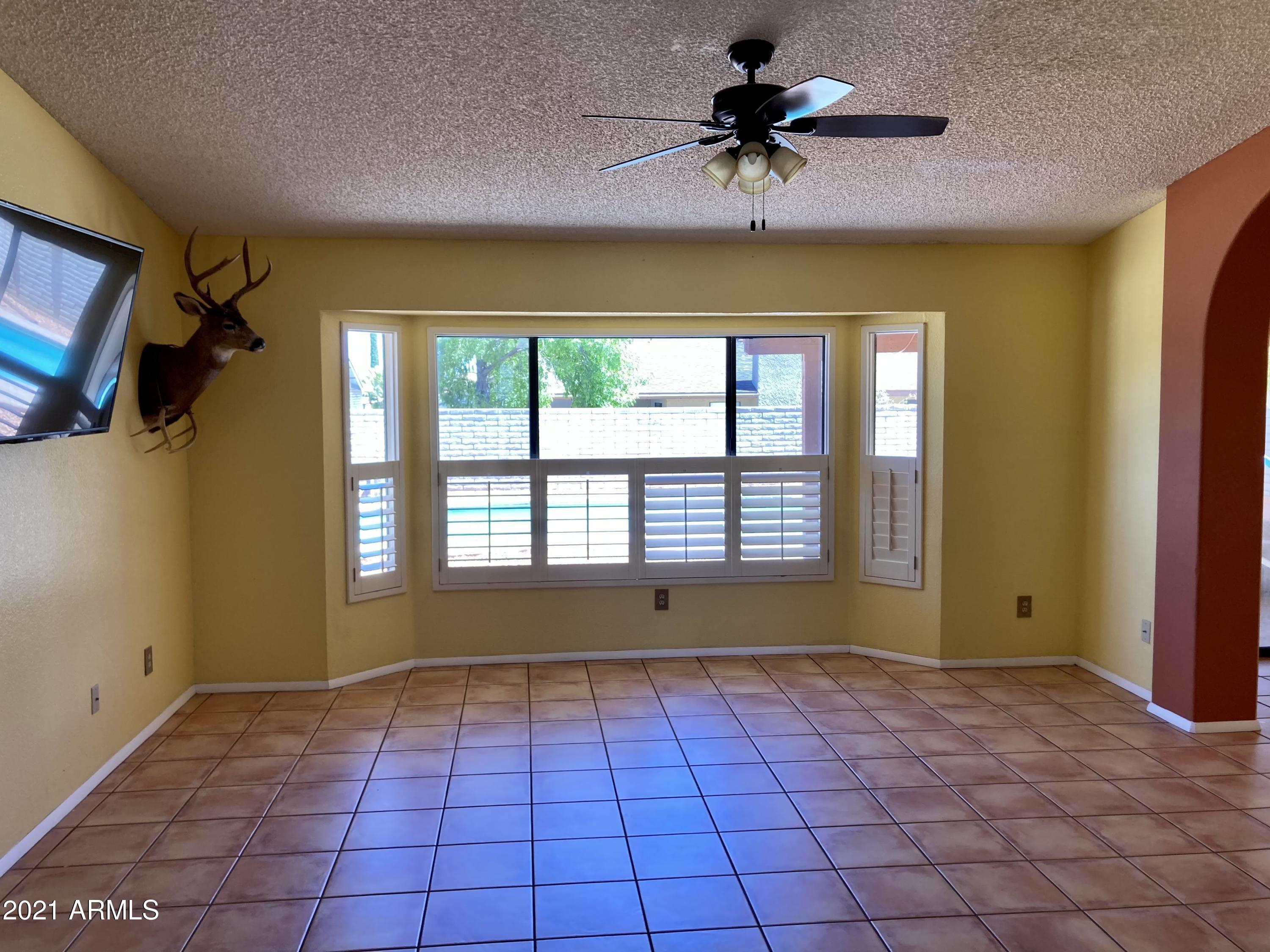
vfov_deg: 49.7
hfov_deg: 63.4
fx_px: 1027
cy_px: 476
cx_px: 635
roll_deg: -0.2
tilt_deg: -4.7
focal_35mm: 28
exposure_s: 1/120
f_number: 1.8
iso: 40
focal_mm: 3.99
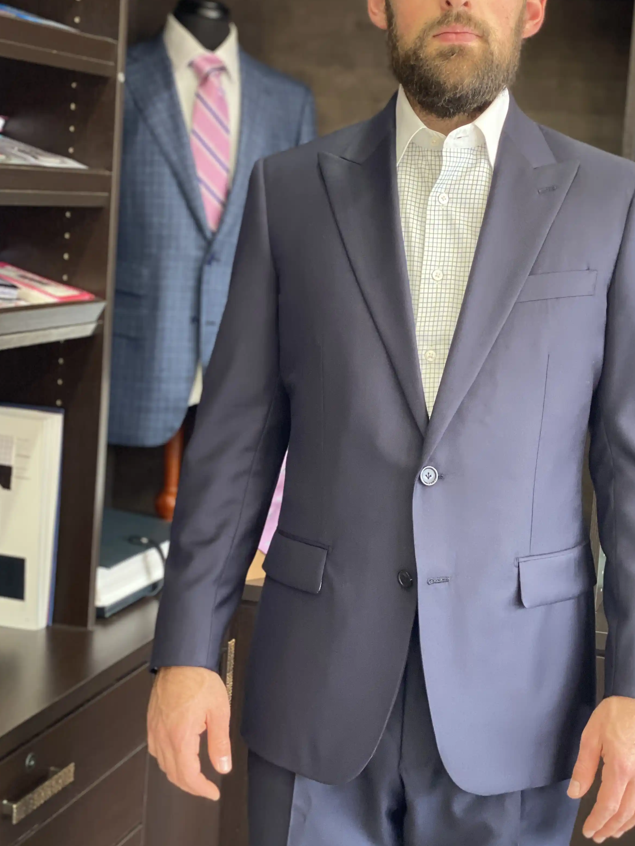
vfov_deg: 28.9
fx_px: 1639
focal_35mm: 67
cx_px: 384
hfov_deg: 21.9
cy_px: 365
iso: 125
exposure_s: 1/40
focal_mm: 6
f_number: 2
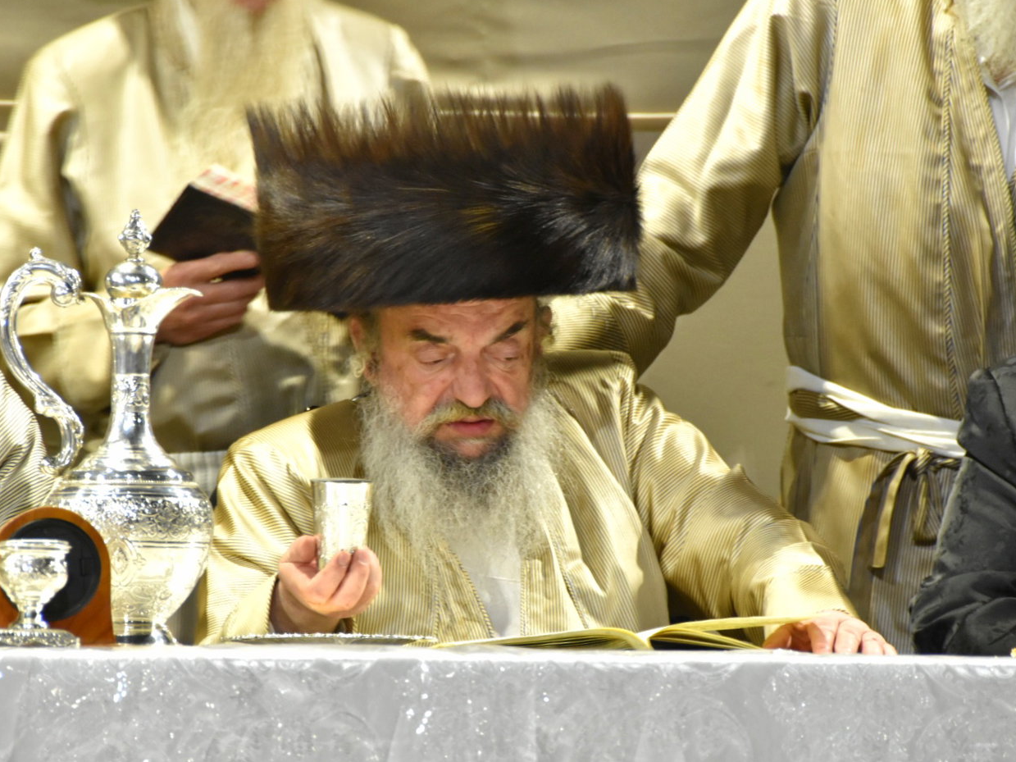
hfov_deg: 6.1
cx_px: 481
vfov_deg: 4.6
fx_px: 9567
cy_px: 380
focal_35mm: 326
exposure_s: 1/10
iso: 2500
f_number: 6.3
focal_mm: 200
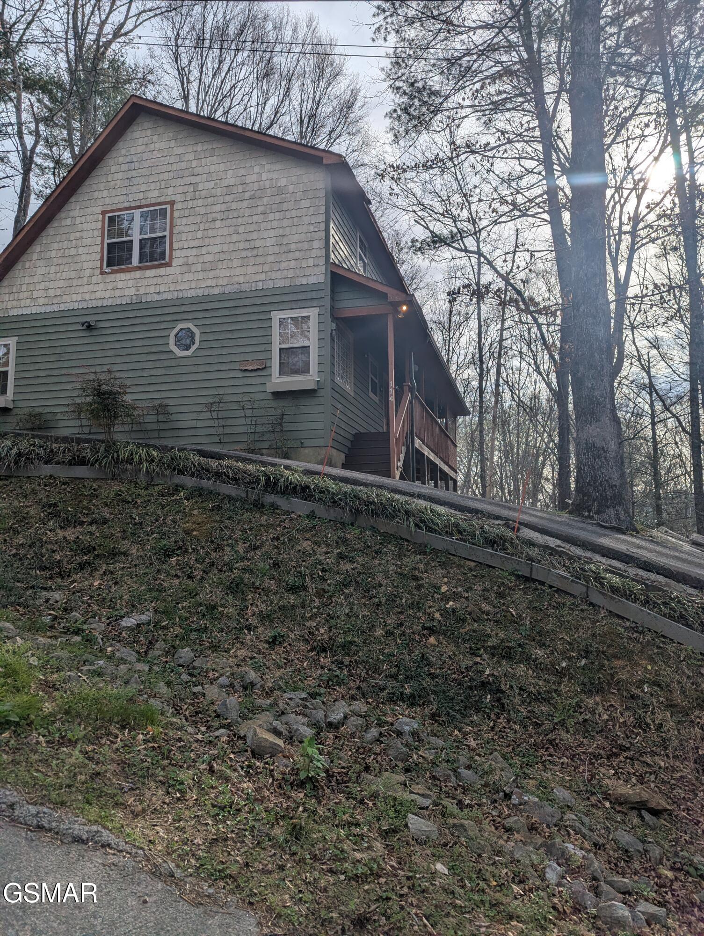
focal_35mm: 24
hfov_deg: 56.9
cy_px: 468
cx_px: 352
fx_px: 649
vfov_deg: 71.5
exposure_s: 1/4926
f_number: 1.85
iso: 48
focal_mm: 6.81
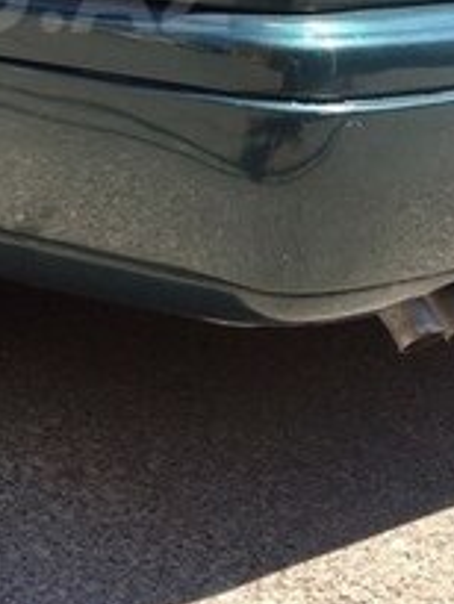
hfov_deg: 19.9
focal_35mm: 70
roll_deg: +1.3
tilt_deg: -4.0
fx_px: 1223
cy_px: -12
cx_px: -74
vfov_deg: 26.2
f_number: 2.2
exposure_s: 1/573
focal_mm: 4.15
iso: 32
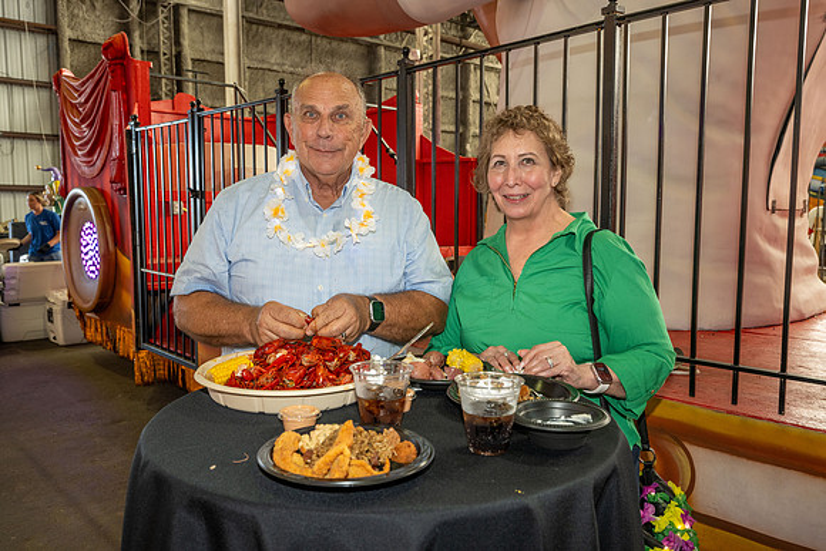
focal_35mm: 30
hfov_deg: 62.8
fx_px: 677
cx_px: 413
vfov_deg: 44.3
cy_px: 276
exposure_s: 1/60
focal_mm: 29.5
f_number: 6.3
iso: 900
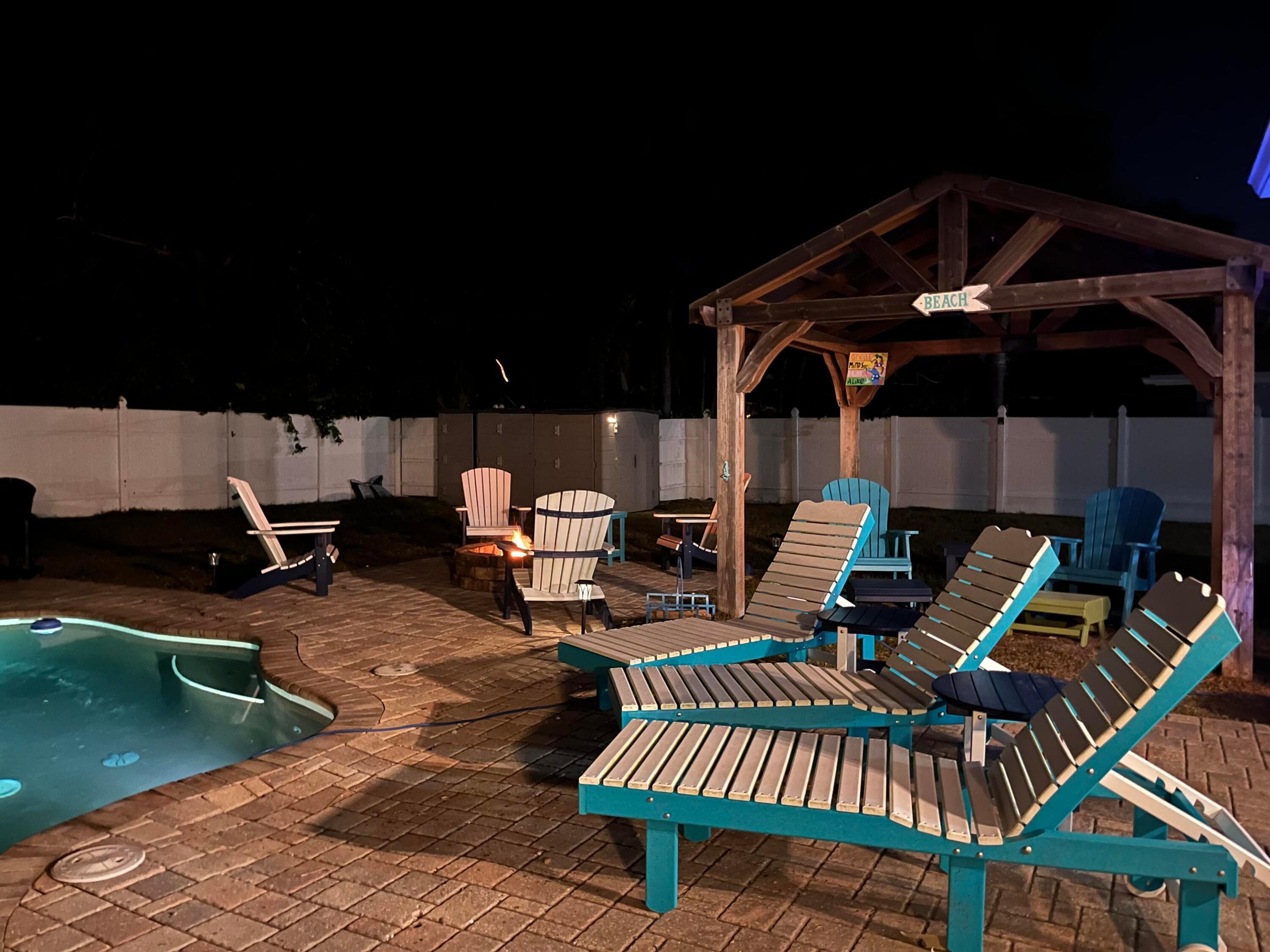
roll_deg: +0.1
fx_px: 954
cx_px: 635
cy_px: 476
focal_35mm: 26
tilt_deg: -2.5
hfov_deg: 67.3
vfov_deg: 53.1
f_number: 1.6
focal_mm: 5.1
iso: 1000
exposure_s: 1/5
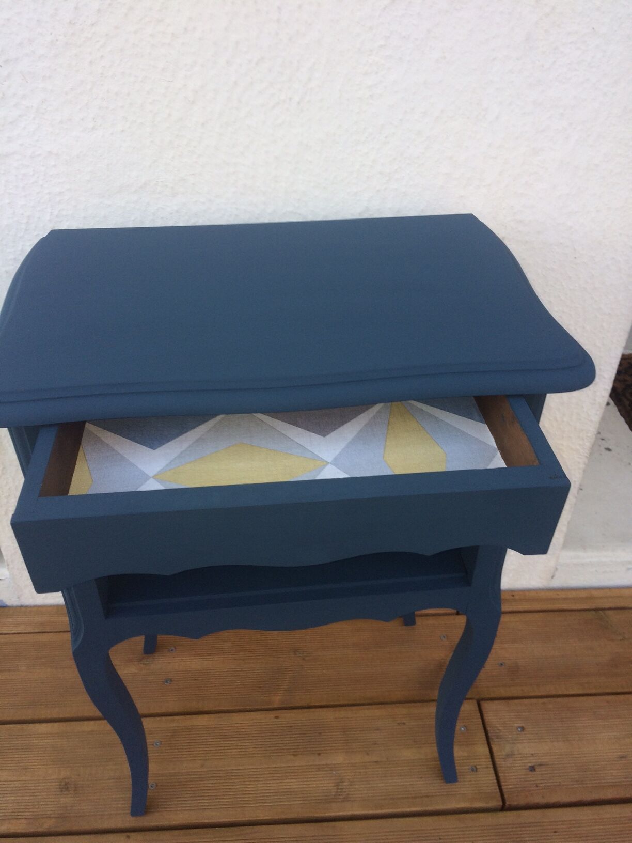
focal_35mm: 29
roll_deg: +0.7
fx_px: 706
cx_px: 316
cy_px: 422
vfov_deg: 61.7
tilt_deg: -37.9
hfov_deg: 48.2
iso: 32
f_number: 2.2
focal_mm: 4.15
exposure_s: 1/105
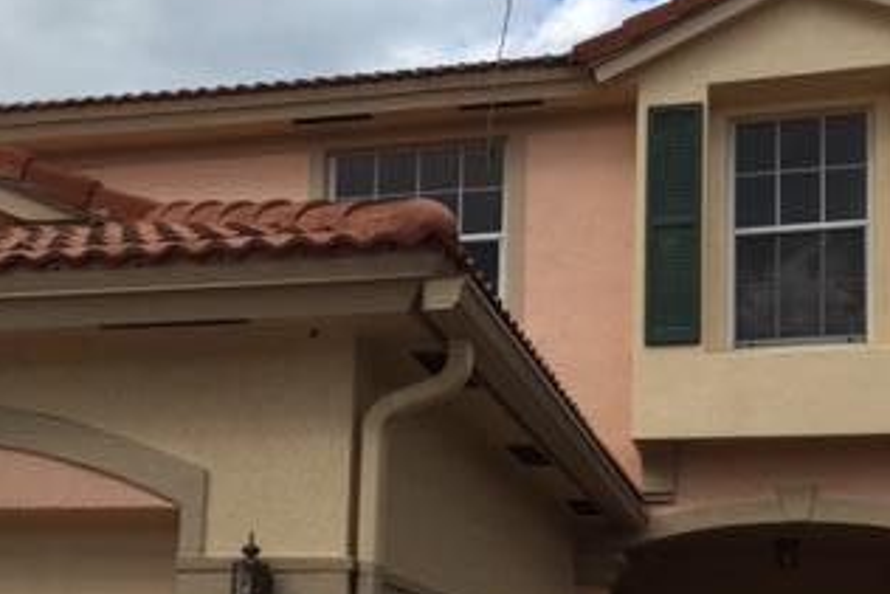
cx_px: 352
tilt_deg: +7.5
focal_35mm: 61
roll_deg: -1.4
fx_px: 1509
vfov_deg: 21.8
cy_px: 541
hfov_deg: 32.8
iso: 32
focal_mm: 4.15
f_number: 2.2
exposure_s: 1/1582
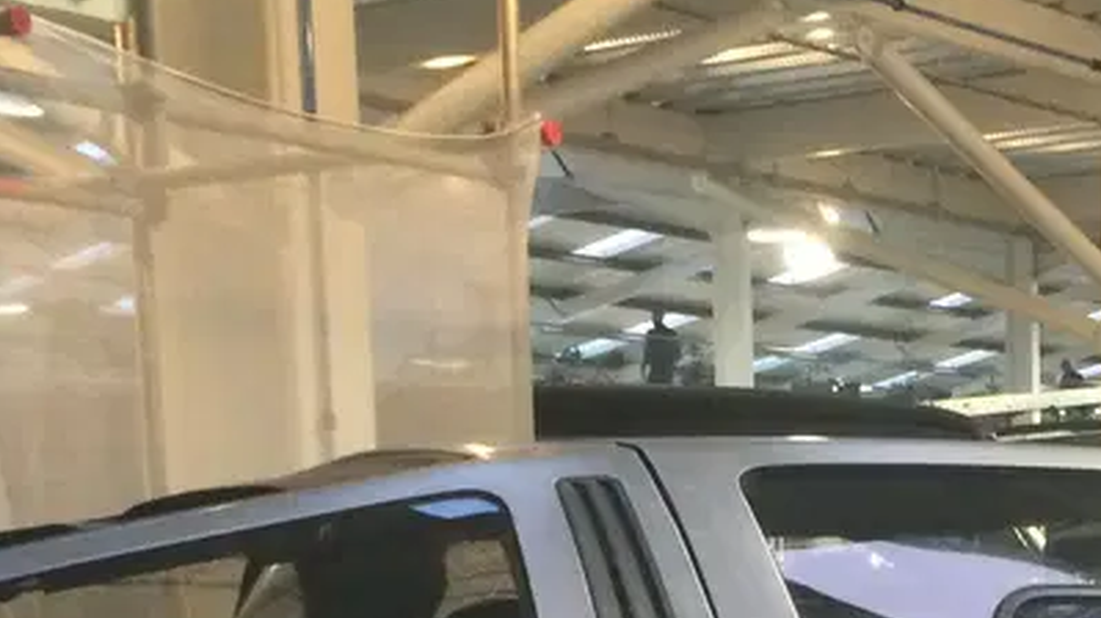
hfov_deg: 22.1
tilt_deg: -7.9
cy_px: 999
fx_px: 2772
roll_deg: +1.7
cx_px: 916
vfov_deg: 12.0
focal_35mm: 95
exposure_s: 1/30
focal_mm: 4.15
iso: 200
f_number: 2.2
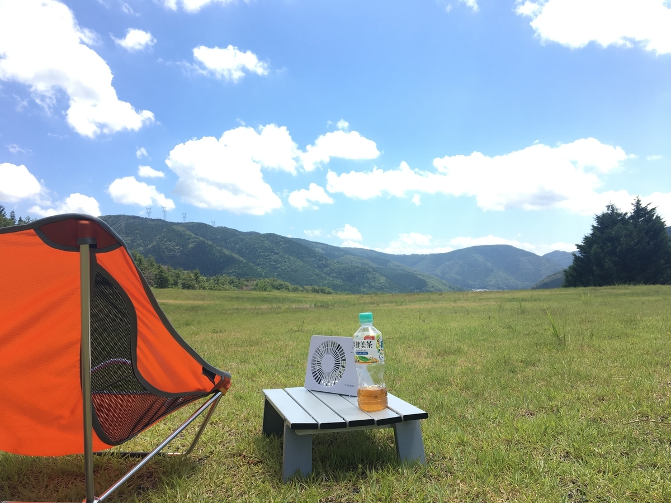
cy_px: 252
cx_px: 336
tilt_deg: +4.0
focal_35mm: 29
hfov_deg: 61.7
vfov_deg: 48.2
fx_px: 562
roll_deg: +2.6
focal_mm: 4.15
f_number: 2.2
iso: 25
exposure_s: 1/705
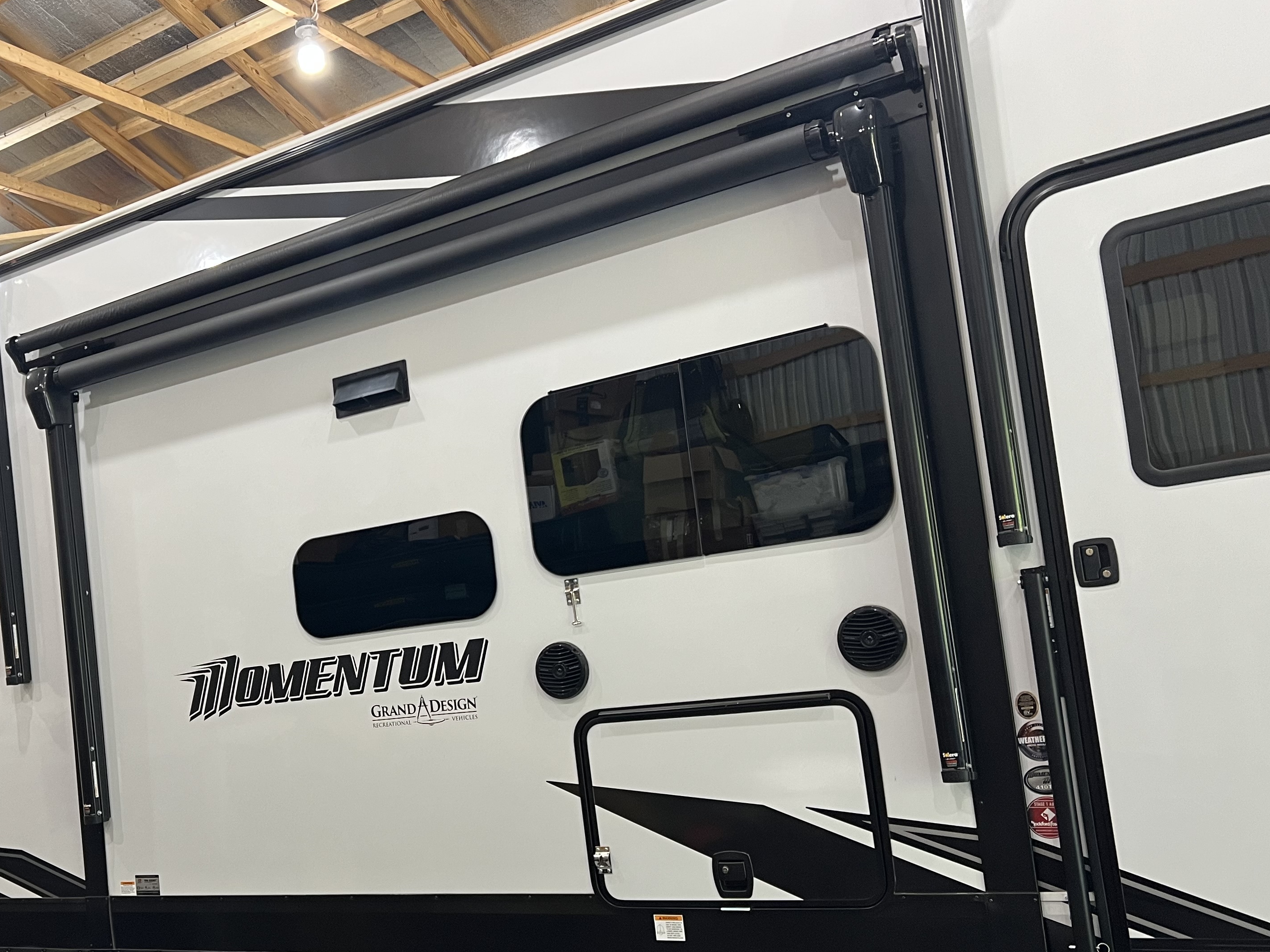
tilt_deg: +4.8
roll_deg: +5.9
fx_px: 1358
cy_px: 568
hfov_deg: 49.3
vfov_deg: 38.5
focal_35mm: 37
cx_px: 429
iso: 125
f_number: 1.5
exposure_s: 1/60
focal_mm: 5.7
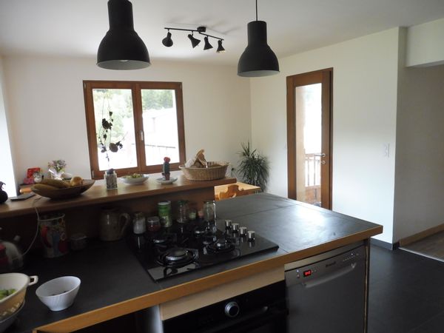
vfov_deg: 56.8
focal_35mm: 24
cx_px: 222
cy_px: 166
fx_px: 308
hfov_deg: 71.6
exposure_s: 1/60
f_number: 3.3
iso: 400
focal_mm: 4.3
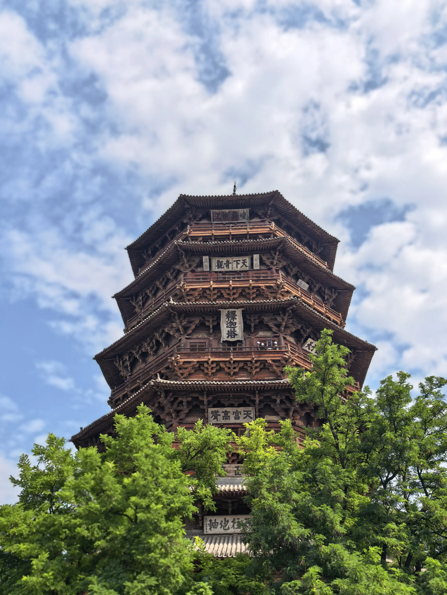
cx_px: 225
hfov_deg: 46.8
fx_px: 516
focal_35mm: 30
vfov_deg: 59.6
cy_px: 351
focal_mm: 6.98
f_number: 2
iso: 50
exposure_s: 1/6173
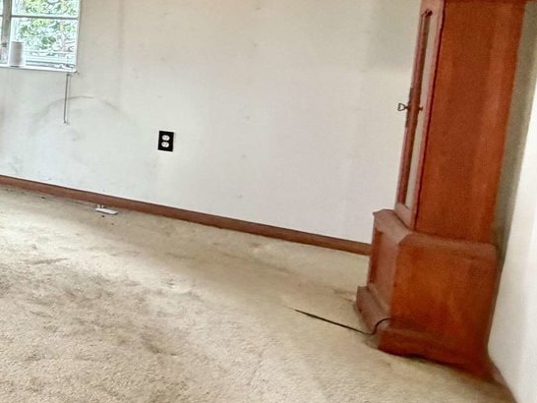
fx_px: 636
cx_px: -243
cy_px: 55
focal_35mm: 41
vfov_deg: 33.6
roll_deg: -0.8
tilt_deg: -5.7
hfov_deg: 29.9
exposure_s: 1/60
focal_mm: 2.22
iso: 320
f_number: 2.2
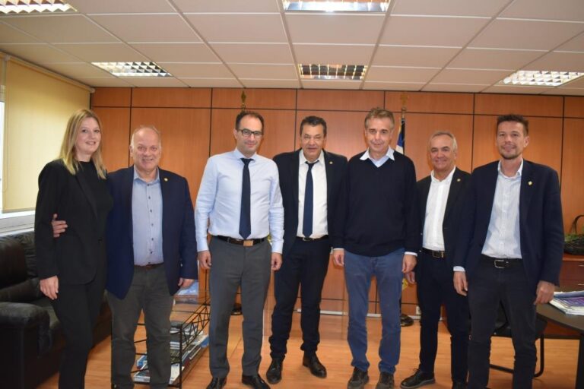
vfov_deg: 47.9
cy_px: 194
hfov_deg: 67.4
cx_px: 292
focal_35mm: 27
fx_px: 438
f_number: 3.5
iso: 1250
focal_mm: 18
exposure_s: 1/125
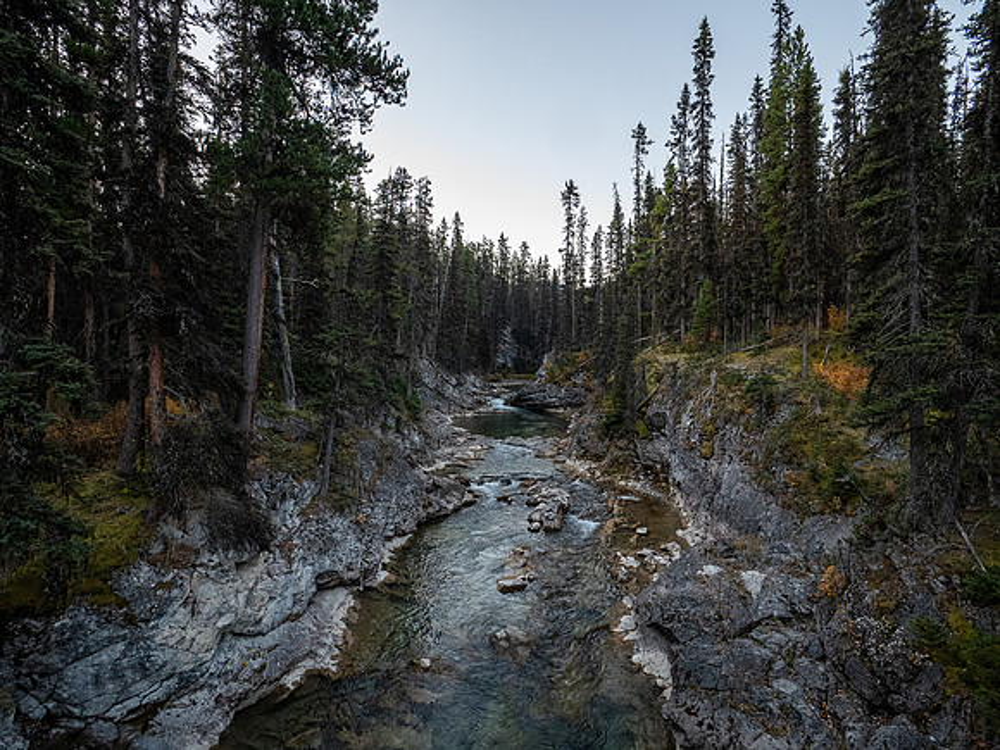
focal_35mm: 18
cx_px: 500
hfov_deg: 87.8
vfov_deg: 71.6
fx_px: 520
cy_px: 375
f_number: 5.6
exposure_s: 1/60
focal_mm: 9
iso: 800
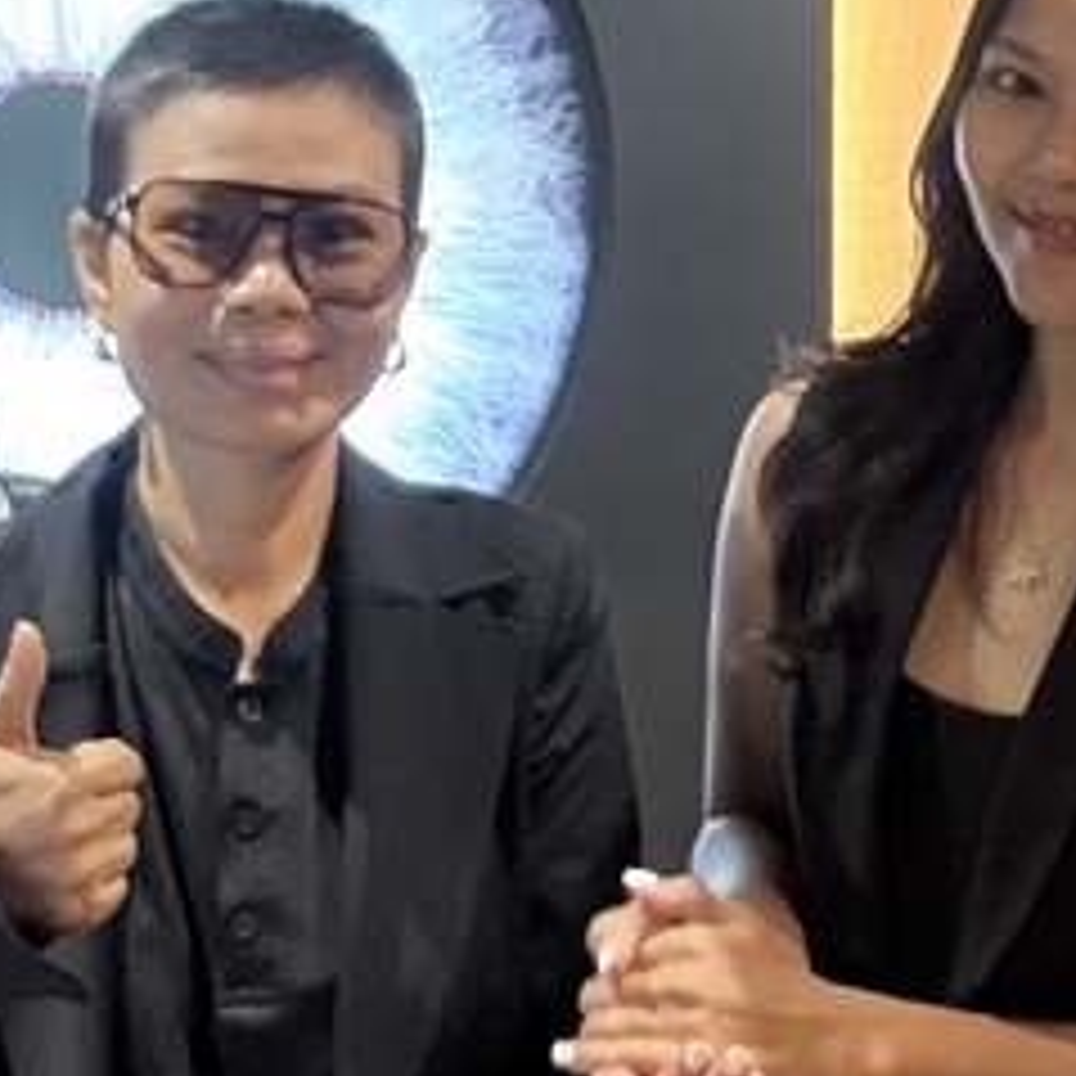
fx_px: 3060
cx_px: 621
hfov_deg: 19.9
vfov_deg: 19.3
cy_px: -36
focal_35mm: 87
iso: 400
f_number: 1.9
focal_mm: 2.69
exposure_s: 1/25
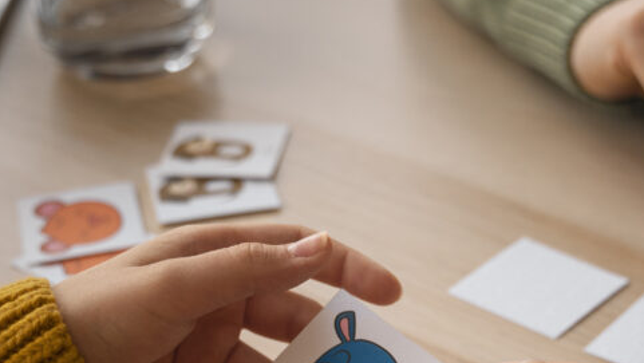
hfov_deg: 27.1
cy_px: 447
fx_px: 1332
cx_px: 363
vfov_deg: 14.9
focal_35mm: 78
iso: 1000
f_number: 3.2
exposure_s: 1/250
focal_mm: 35
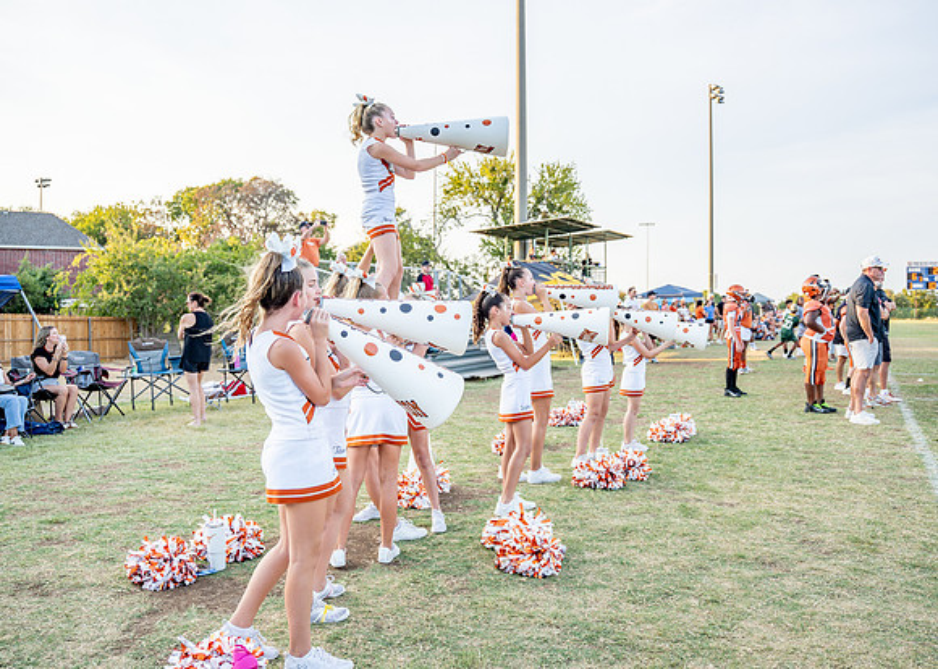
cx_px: 483
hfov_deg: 61.1
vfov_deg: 45.7
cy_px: 318
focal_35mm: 30
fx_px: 794
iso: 200
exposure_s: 1/1000
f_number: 2.8
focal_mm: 24
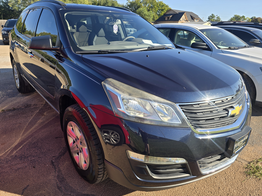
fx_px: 182
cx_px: 126
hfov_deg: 71.6
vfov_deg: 56.8
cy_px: 101
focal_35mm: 24
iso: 12
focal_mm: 6.3
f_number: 1.7
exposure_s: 1/322
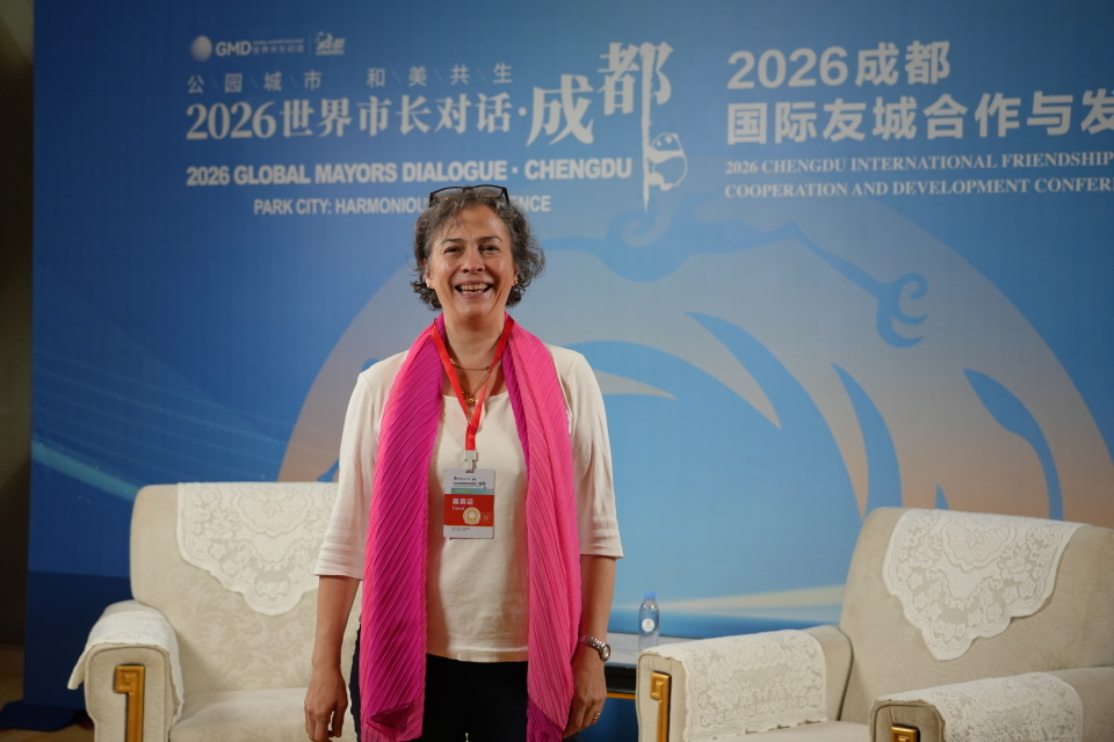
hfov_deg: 37.5
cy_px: 371
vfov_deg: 25.5
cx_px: 557
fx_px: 1640
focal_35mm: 53
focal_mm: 53
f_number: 4
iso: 640
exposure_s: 1/160
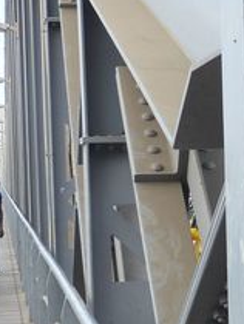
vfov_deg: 14.3
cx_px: 346
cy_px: 241
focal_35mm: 137
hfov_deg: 10.5
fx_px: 1285
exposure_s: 1/250
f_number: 3.7
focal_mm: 6.3
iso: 80
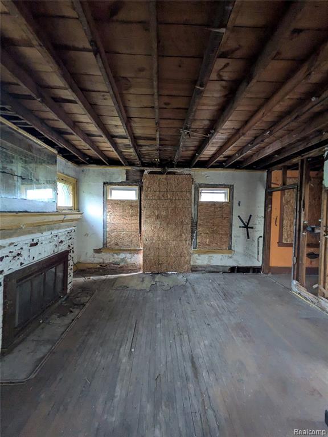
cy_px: 218
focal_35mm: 14
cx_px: 164
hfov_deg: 85.7
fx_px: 177
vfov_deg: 102.1
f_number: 2.2
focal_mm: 1.83
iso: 566
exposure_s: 1/24
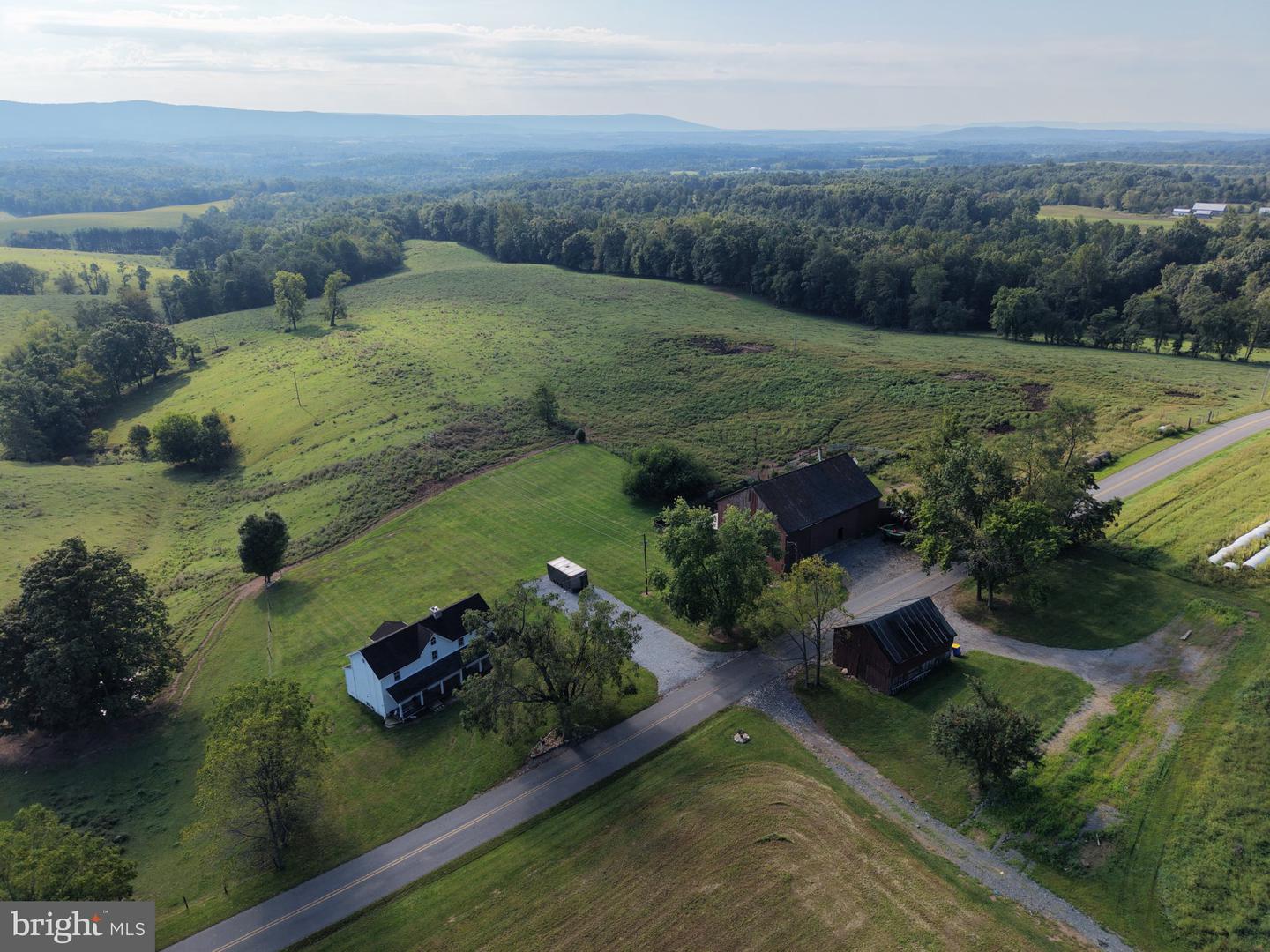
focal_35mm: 24
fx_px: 881
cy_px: 476
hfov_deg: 71.6
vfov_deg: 56.8
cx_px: 635
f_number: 1.8
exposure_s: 1/1000
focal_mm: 8.67
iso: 100
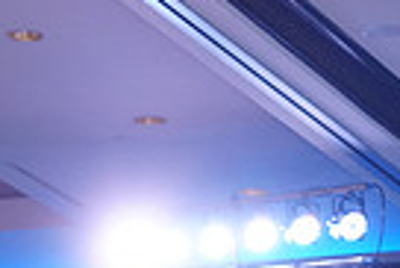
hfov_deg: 7.3
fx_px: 3037
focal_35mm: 273
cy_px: 517
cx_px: -356
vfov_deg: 5.0
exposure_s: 1/400
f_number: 4
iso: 2500
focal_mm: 64
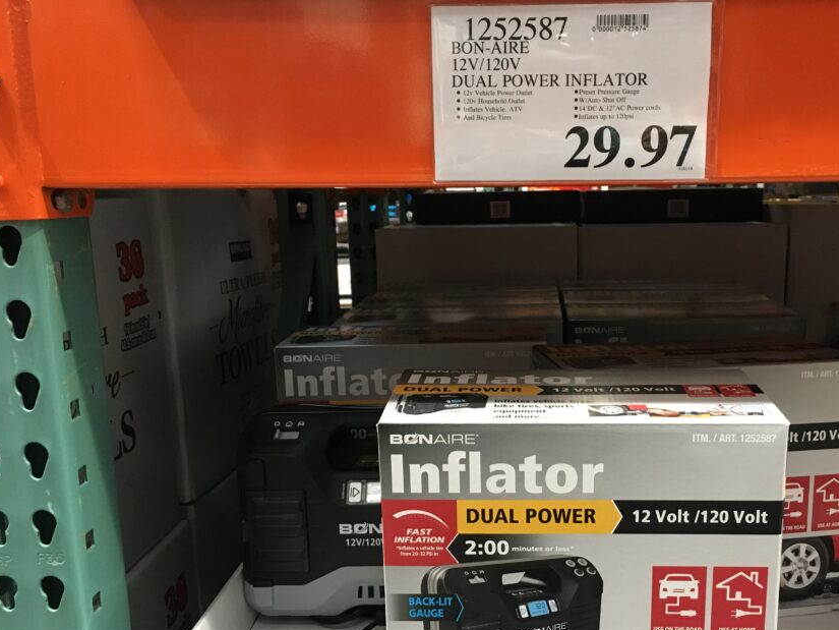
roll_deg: +0.5
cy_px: 366
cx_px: 515
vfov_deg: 39.6
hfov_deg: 50.9
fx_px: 873
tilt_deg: -10.1
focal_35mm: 36
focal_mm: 4.15
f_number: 2.2
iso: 200
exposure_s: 1/30
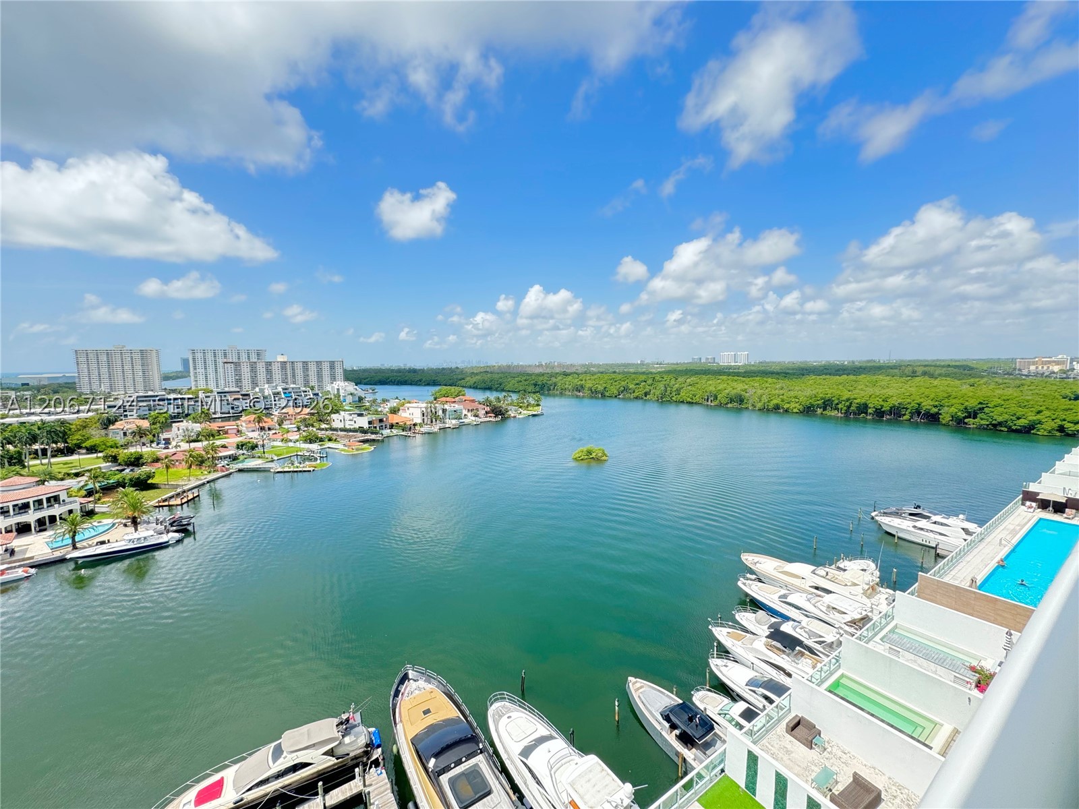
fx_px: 436
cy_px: 404
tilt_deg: -5.0
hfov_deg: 102.1
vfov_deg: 85.7
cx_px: 540
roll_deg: +0.1
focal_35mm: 14
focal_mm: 2.22
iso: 50
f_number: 2.2
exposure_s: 1/849
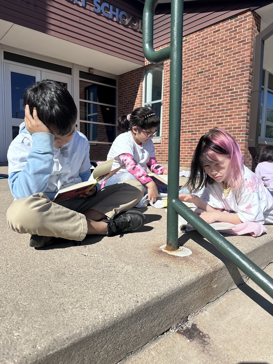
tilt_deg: -5.2
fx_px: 252
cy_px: 182
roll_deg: -1.7
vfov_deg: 71.6
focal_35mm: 24
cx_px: 136
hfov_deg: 56.8
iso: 80
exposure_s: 1/5263
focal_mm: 6.86
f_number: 1.78
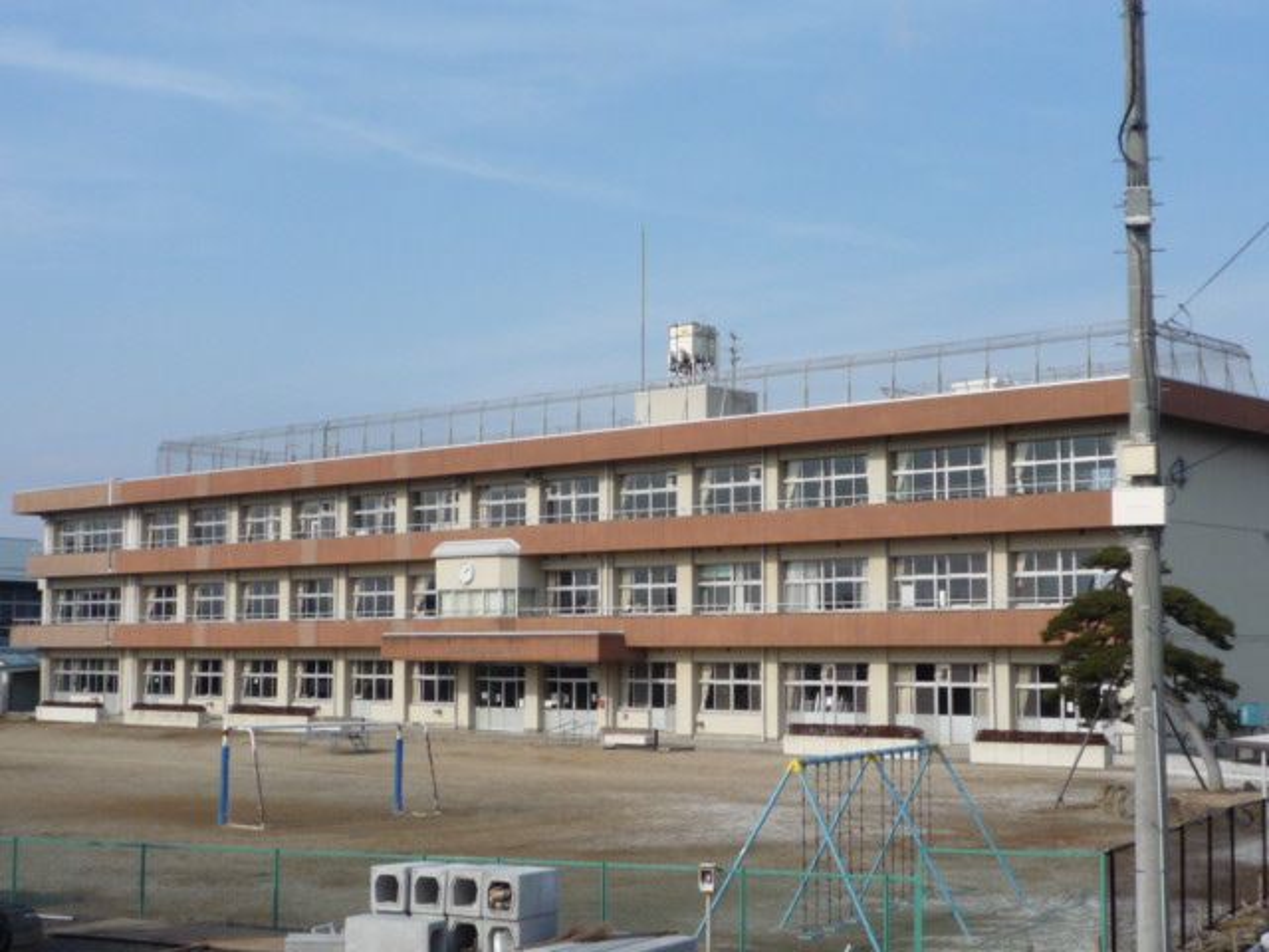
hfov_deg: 35.5
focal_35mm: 54
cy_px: 476
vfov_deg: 27.0
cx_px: 634
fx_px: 1980
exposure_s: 1/800
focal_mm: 5.3
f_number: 4.5
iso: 100
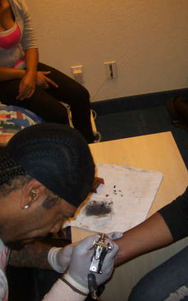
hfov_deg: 24.5
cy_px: 150
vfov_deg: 38.9
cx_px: 146
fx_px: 426
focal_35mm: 52
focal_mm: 6
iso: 200
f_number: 2.7
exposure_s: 1/64
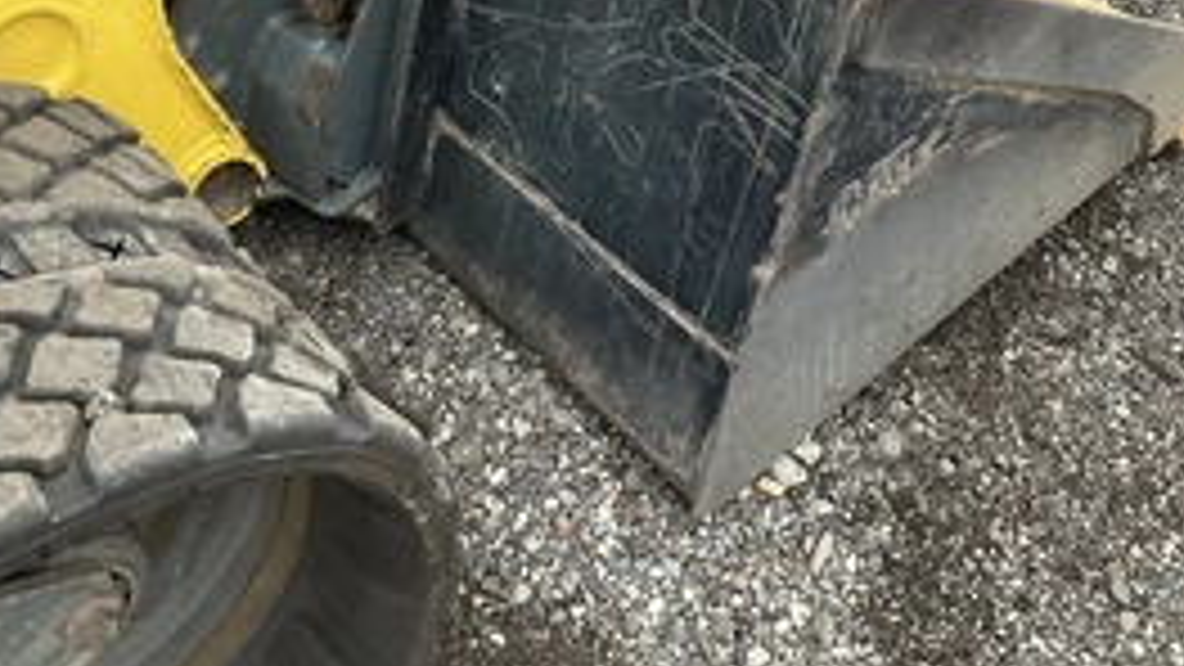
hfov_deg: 42.9
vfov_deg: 23.9
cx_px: 572
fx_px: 1507
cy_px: 9
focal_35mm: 48
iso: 64
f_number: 1.8
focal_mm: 3
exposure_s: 1/98
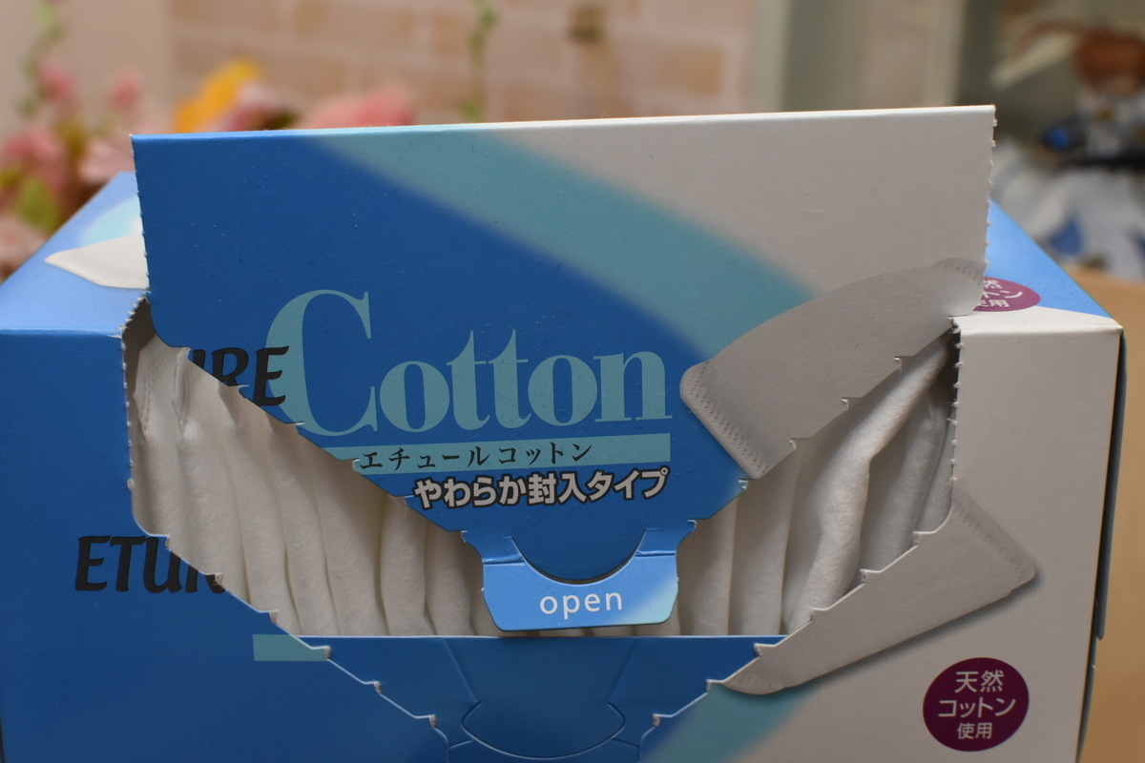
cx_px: 572
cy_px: 382
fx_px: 1670
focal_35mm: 52
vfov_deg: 25.8
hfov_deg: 37.9
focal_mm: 35
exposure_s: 1/60
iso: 560
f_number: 8
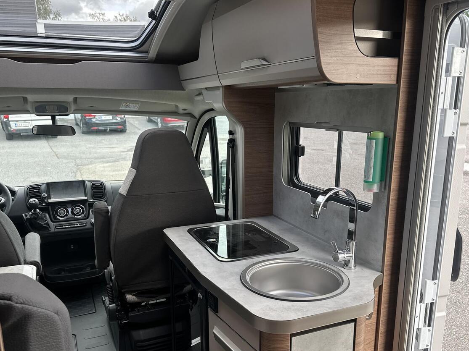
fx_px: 420
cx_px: 249
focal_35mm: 31
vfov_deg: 45.2
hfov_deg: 58.3
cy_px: 213
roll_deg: +1.6
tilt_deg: -17.5
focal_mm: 6.86
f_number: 1.78
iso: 64
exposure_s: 1/155
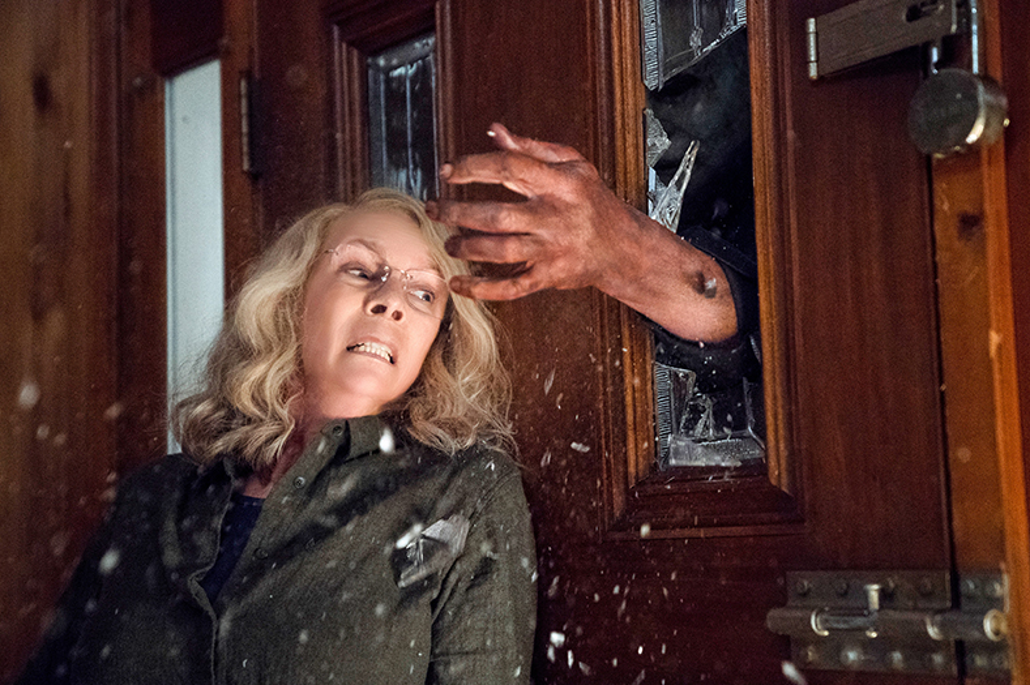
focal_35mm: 70
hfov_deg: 28.9
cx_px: 513
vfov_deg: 19.4
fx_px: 2001
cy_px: 342
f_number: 3.2
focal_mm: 69
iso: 12800
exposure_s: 1/400
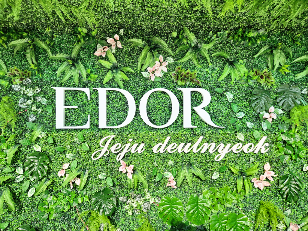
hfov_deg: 73.9
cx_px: 154
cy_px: 116
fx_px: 205
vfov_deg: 58.9
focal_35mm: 23
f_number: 1.8
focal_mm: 5.4
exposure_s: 1/667
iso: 20
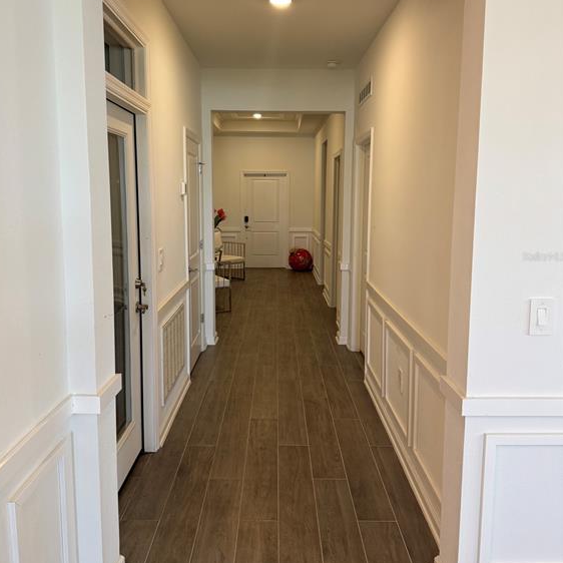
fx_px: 534
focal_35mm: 29
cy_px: 256
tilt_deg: -7.4
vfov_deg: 55.5
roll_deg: -0.6
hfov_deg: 55.6
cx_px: 279
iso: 200
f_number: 1.78
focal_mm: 6.76
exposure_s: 1/120
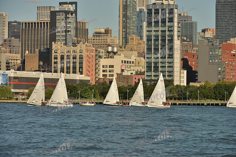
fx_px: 1311
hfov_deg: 10.3
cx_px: 118
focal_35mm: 200
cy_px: 78
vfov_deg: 6.9
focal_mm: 200
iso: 200
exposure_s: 1/1000
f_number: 8
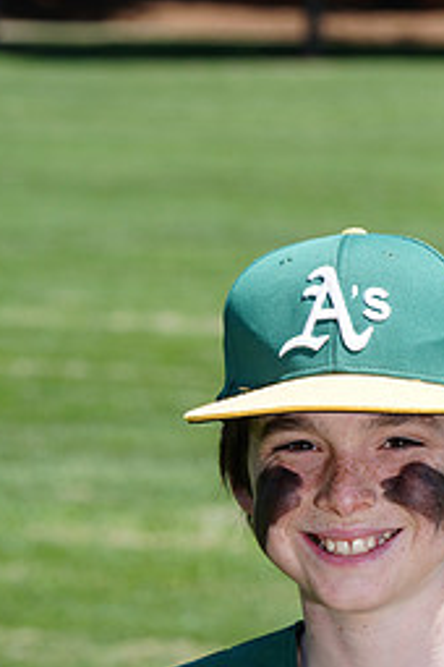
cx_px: 424
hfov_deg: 4.0
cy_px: 714
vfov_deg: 6.0
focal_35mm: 343
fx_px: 6345
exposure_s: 1/200
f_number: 10
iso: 200
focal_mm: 151
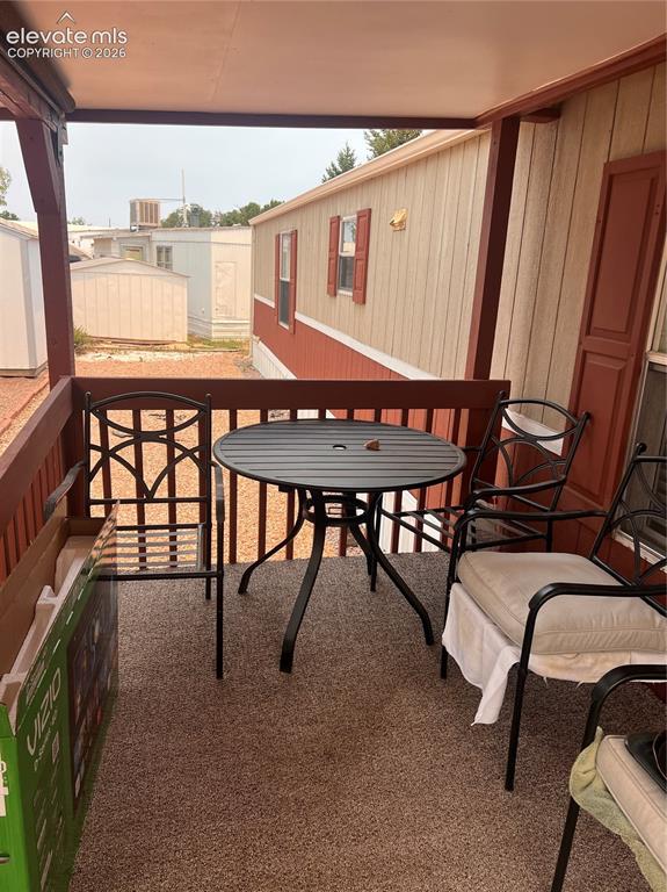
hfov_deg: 53.0
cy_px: 446
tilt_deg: -14.4
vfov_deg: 67.3
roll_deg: -3.2
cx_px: 334
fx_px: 669
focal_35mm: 26
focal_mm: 5.7
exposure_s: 1/1468
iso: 50
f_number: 1.5
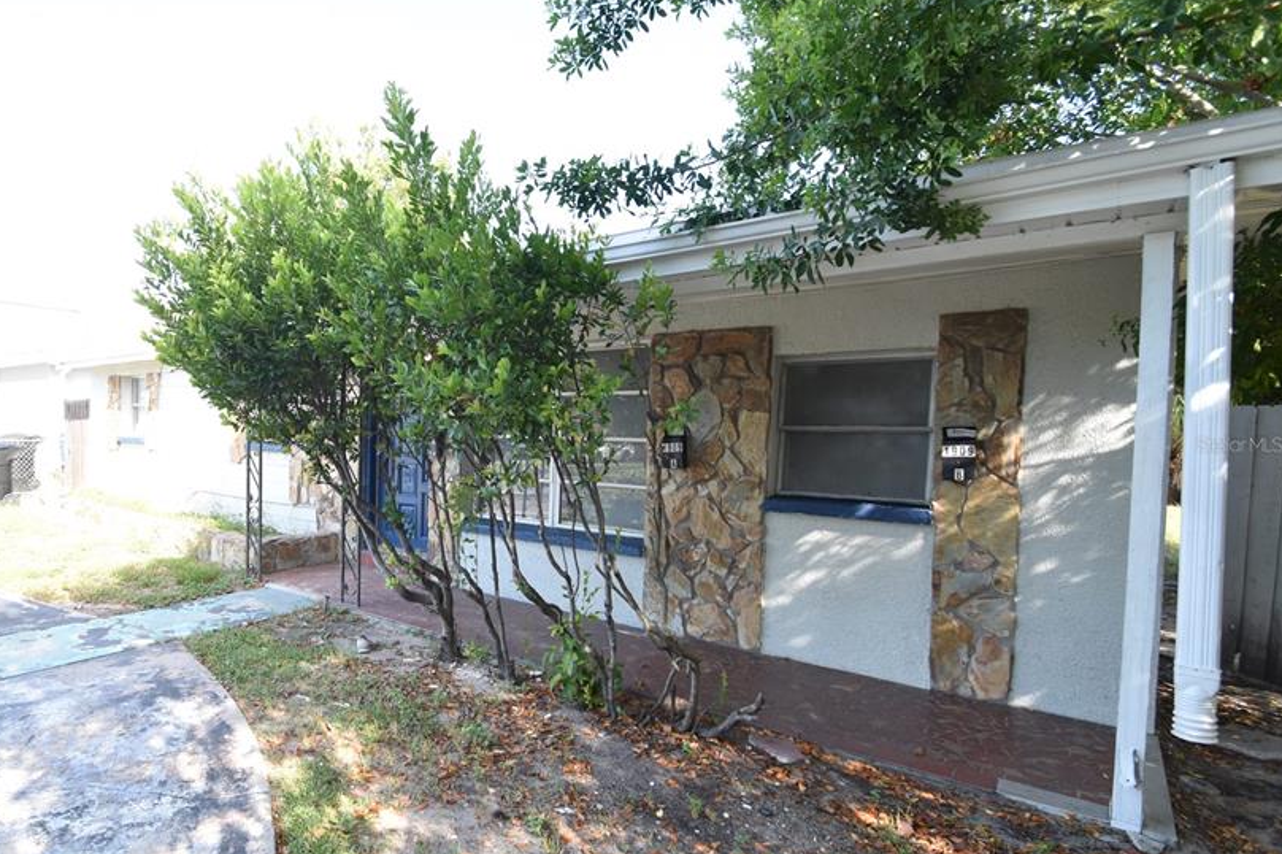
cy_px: 444
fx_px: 676
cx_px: 474
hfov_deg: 85.1
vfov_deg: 64.5
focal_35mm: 19
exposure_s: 1/180
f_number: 6.7
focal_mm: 10
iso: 400
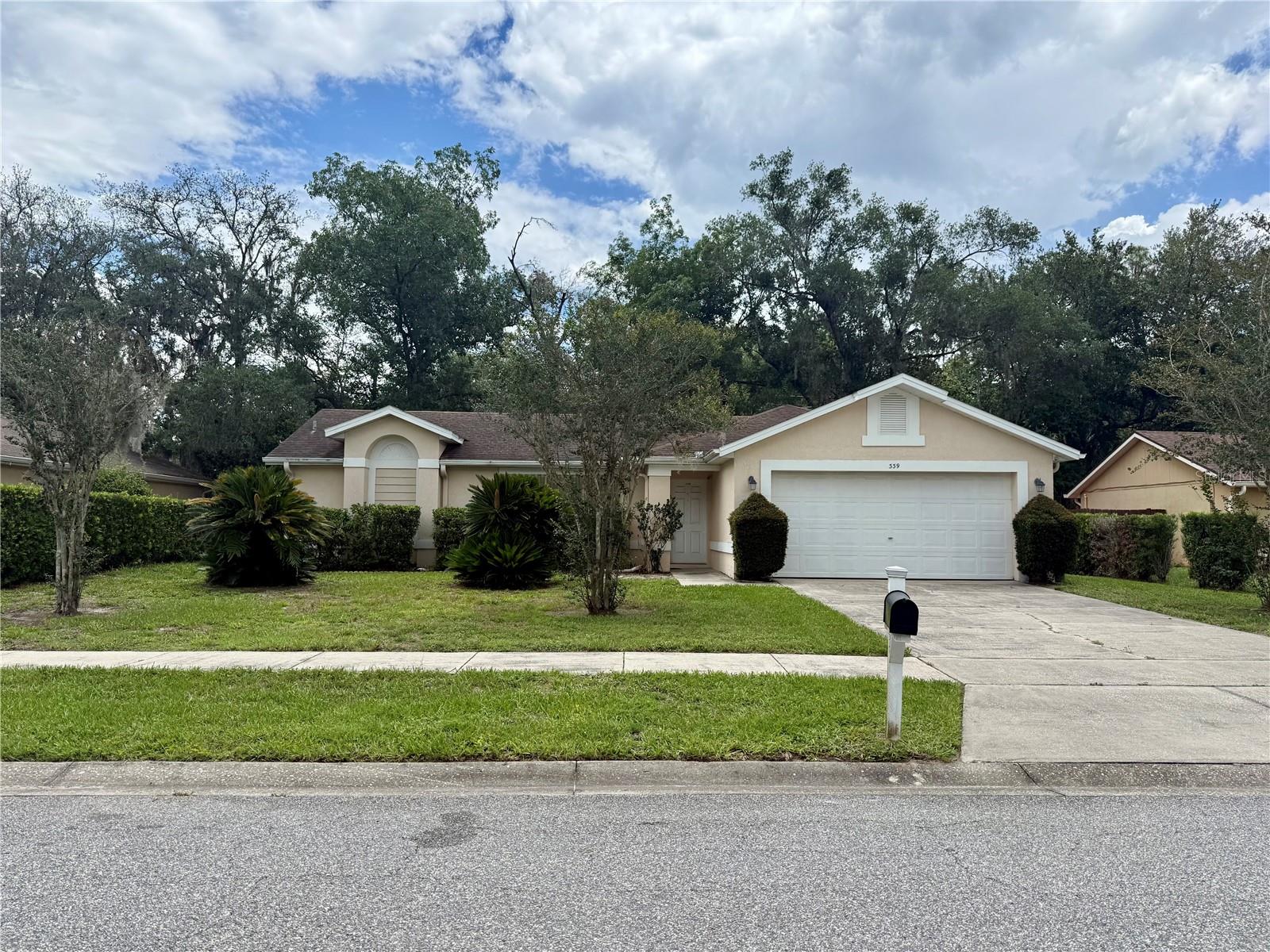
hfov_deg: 71.6
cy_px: 476
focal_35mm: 24
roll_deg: +0.5
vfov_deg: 56.8
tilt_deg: +4.1
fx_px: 881
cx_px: 635
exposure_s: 1/4167
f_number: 1.78
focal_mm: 6.76
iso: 80
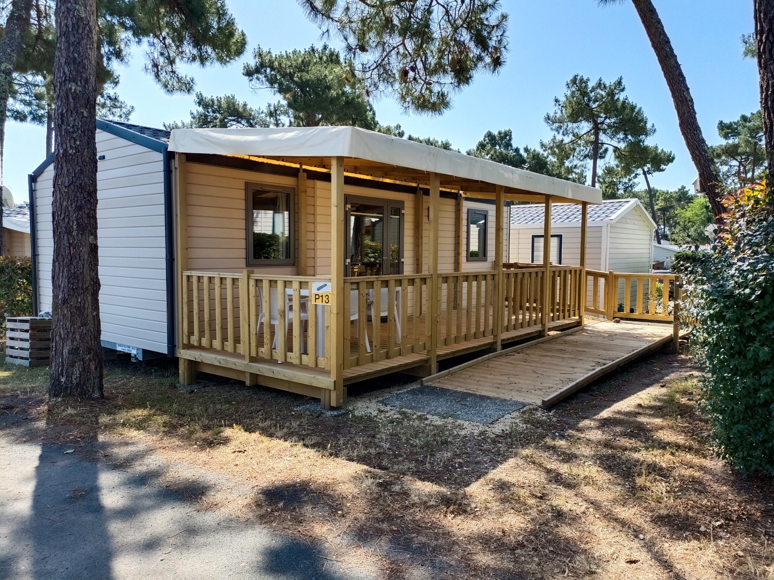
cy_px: 290
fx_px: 559
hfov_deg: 69.4
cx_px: 387
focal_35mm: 25
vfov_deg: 54.9
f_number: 1.79
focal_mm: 4.74
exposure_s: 1/125
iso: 100
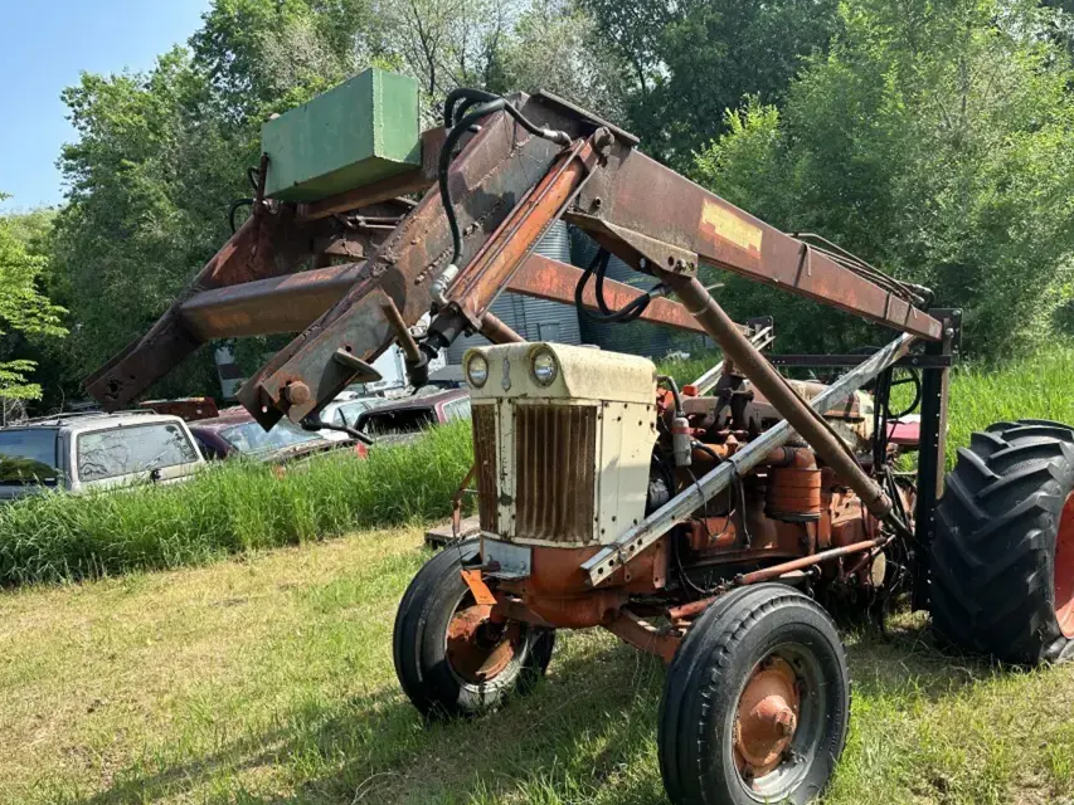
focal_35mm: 27
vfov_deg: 51.3
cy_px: 440
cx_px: 580
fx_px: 838
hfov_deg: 65.2
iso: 80
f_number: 1.78
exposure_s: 1/1357
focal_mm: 6.86
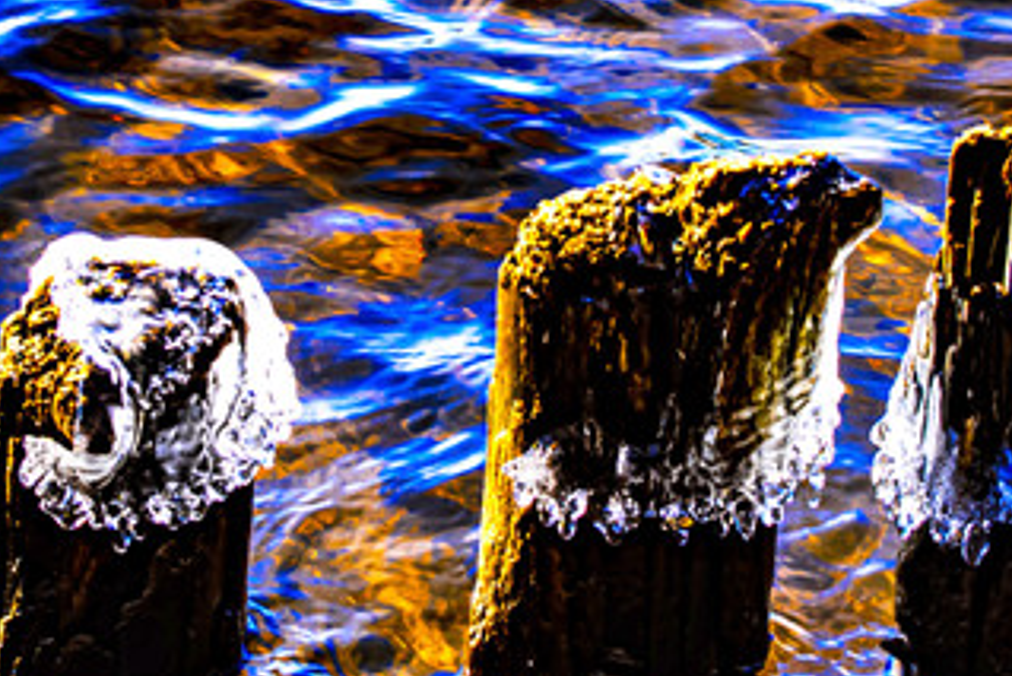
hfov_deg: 8.1
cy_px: 129
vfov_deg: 5.4
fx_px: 7143
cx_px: 416
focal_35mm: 254
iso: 100
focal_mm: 90
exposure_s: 1/80
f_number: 9
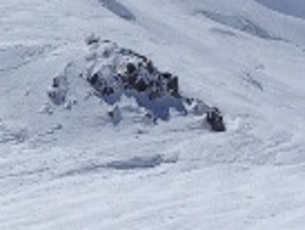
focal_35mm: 204
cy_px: 230
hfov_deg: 9.4
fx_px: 1799
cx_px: -169
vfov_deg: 7.3
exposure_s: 1/11111
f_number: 2.4
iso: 50
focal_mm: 4.28
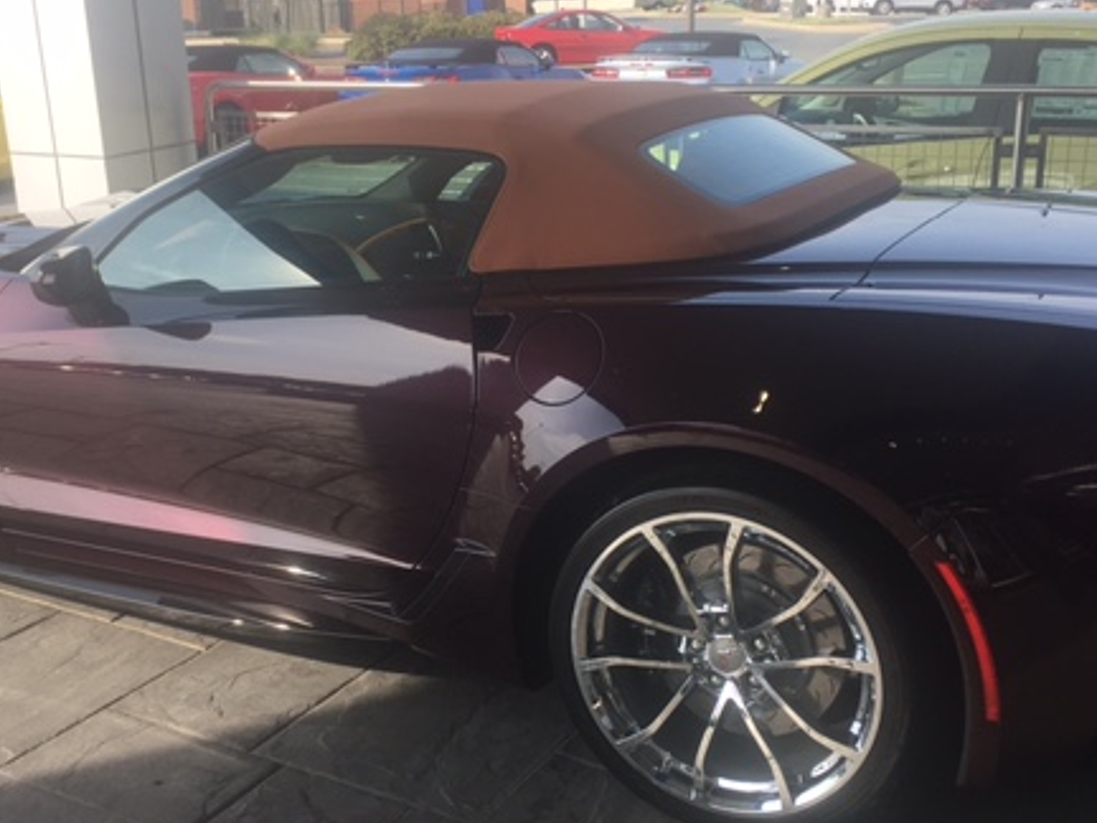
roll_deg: +2.4
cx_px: 449
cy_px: 452
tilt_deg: -18.5
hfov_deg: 43.7
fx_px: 1363
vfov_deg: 33.6
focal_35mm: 43
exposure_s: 1/538
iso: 25
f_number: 2.2
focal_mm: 4.15
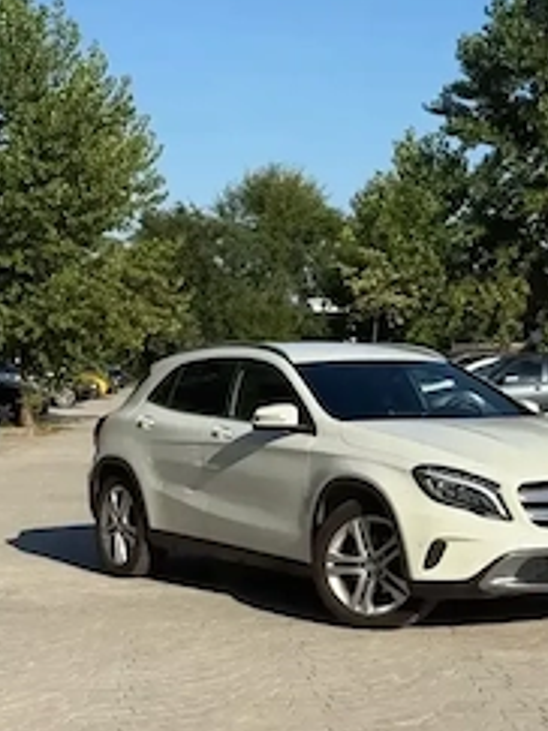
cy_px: 313
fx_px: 1669
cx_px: 367
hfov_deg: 18.6
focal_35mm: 79
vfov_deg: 24.7
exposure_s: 1/6024
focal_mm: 6.76
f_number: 1.78
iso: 64
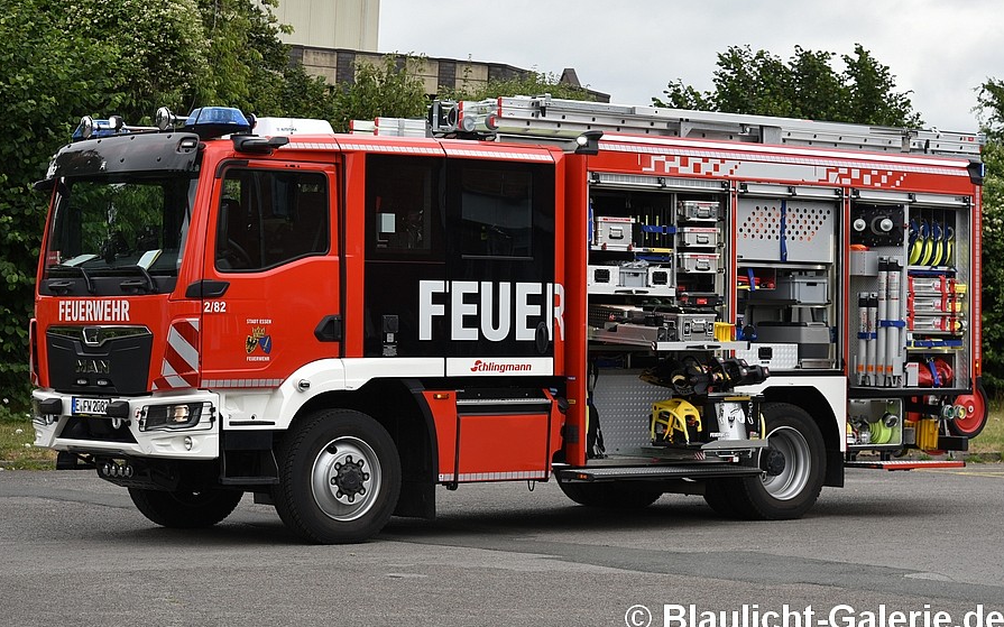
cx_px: 501
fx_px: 2243
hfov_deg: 25.2
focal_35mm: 82
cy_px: 299
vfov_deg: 15.9
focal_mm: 80
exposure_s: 1/320
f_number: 8
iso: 200
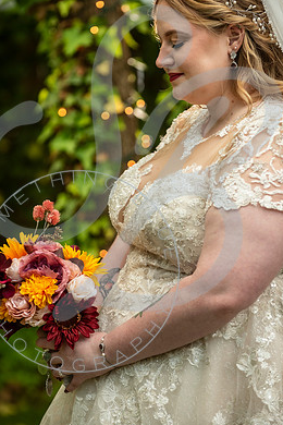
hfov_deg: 7.9
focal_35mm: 173
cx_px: 127
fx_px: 2040
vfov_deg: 11.9
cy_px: 189
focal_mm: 150
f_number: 2.8
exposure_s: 1/640
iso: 640
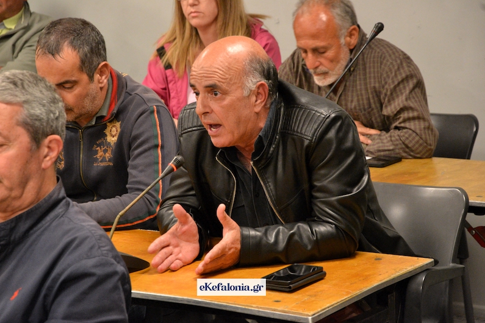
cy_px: 162
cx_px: 243
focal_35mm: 158
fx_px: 2128
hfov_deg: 13.0
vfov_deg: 8.7
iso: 3200
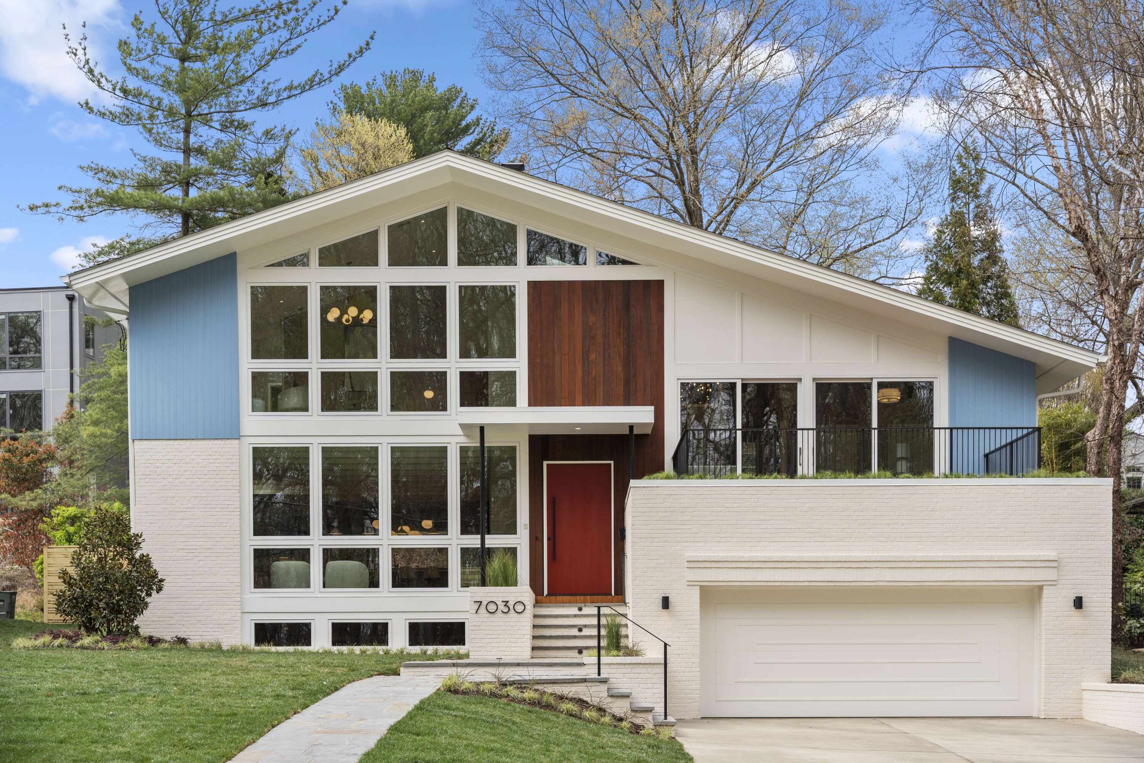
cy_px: 382
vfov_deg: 27.5
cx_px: 572
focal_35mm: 49
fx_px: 1560
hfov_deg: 40.3
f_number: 4
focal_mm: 49.1
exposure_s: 1/640
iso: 100
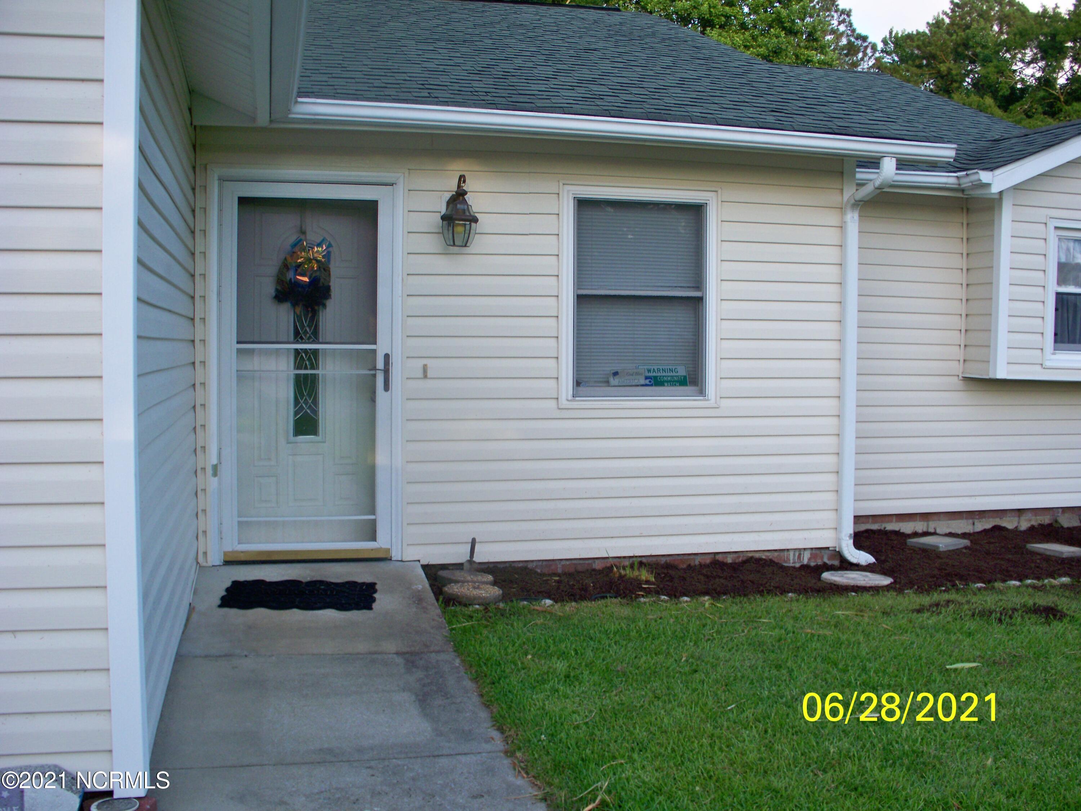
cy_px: 406
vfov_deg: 40.7
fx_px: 1093
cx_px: 540
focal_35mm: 35
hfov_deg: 52.6
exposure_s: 1/250
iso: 80
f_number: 2.8
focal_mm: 7.54
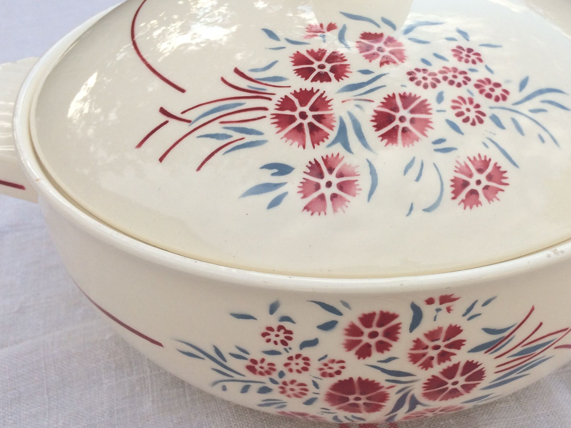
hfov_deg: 39.8
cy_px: 166
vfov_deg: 30.8
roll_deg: -2.1
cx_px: 395
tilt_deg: -33.9
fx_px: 775
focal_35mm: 47
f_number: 2.2
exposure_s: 1/612
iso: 32
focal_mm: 4.15
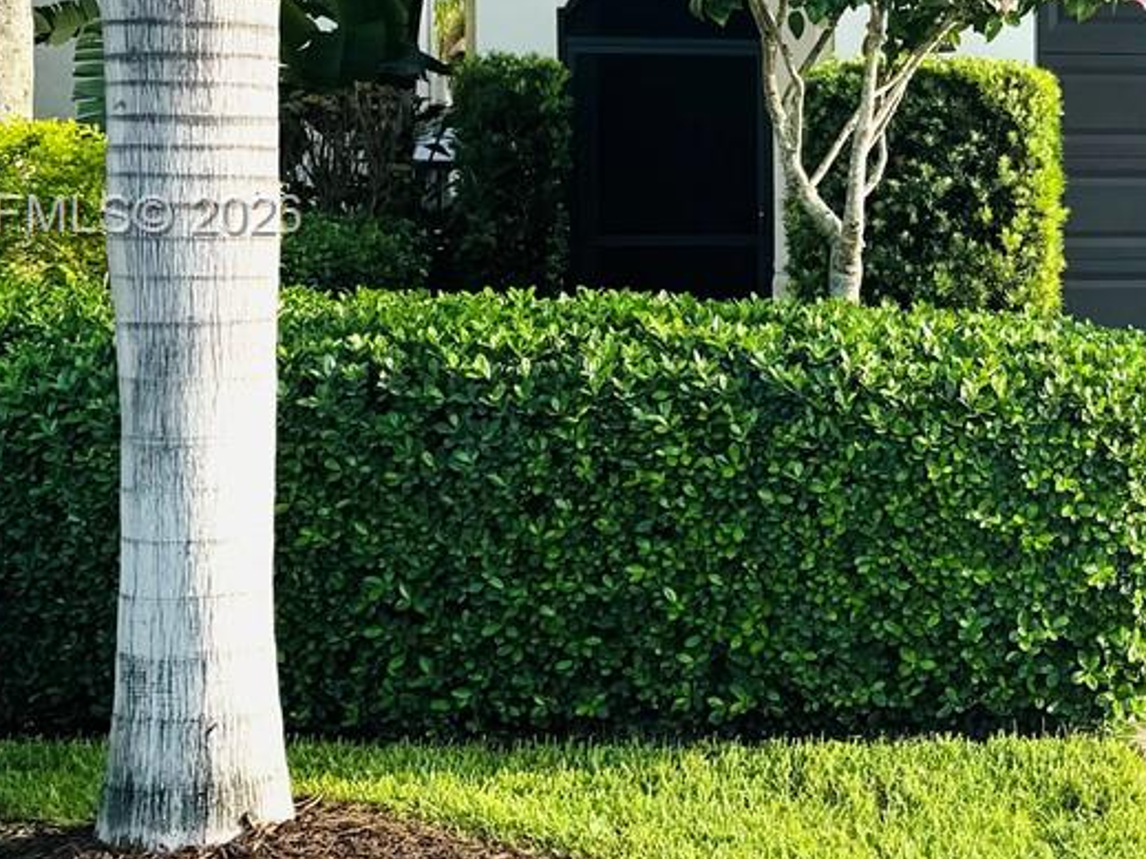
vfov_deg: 19.8
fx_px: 2449
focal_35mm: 74
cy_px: 219
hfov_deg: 23.9
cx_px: 1382
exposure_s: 1/1425
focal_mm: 6.76
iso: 80
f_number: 1.78
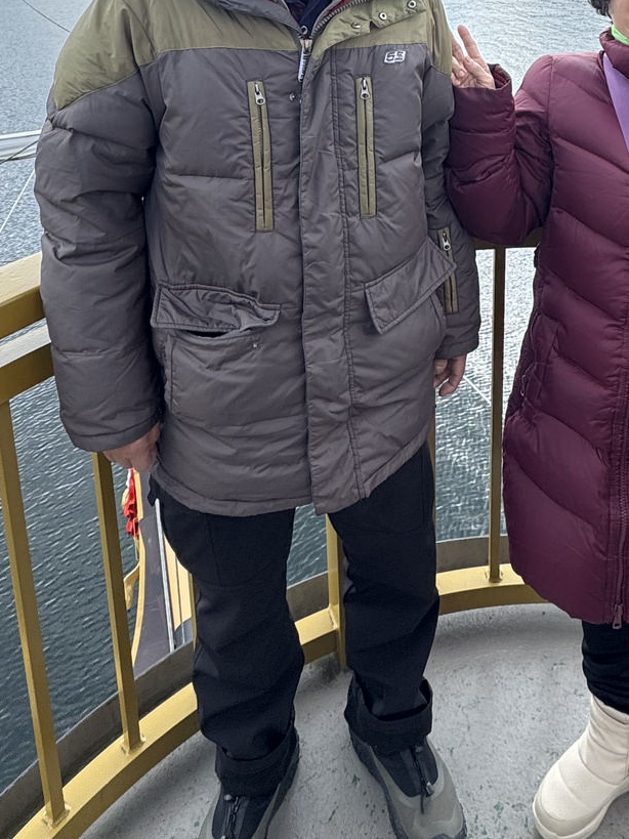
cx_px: 427
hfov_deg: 40.1
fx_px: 848
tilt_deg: -11.8
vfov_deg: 45.7
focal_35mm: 35
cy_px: 31
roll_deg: +0.6
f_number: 2.2
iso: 50
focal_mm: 2.22
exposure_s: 1/425
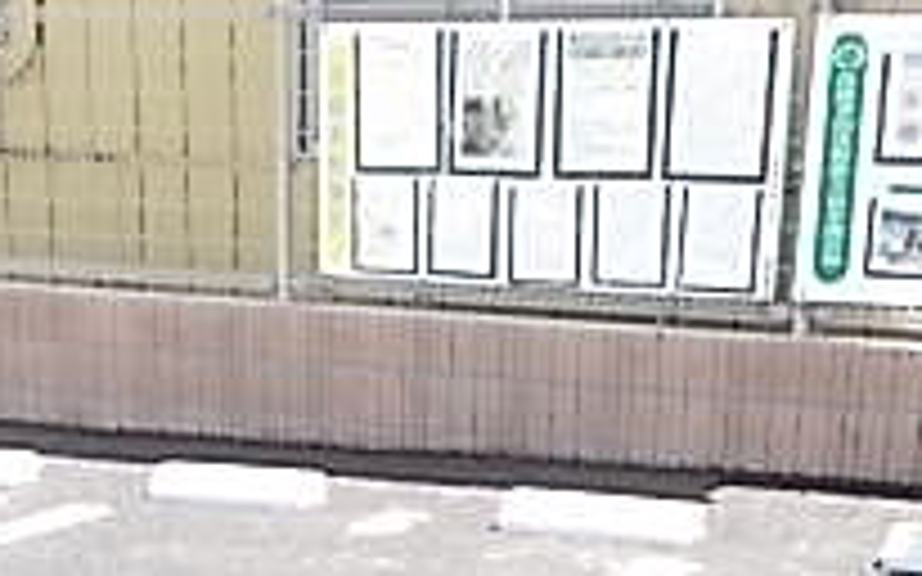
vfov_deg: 13.8
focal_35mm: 86
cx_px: 261
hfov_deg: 23.9
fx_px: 2160
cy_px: 990
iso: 80
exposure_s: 1/160
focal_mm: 4.6
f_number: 3.2
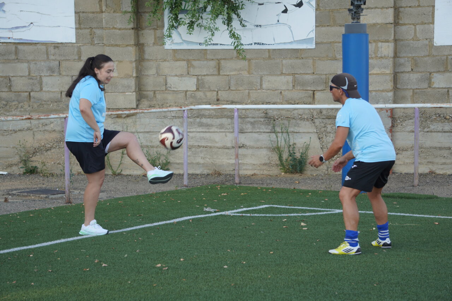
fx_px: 1412
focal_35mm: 112
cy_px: 150
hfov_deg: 18.2
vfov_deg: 12.2
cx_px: 226
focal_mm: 75
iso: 160
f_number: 5
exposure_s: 1/160
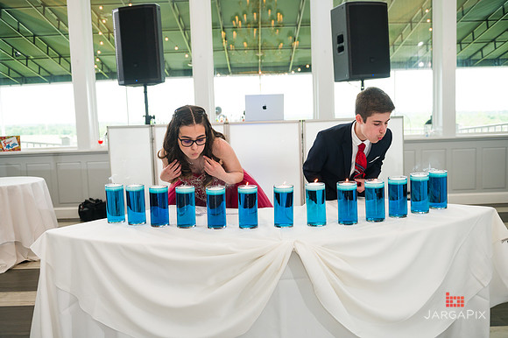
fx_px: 494
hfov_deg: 54.5
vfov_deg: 37.8
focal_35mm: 35
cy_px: 169
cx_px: 254
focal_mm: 35
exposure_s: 1/200
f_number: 4
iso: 400
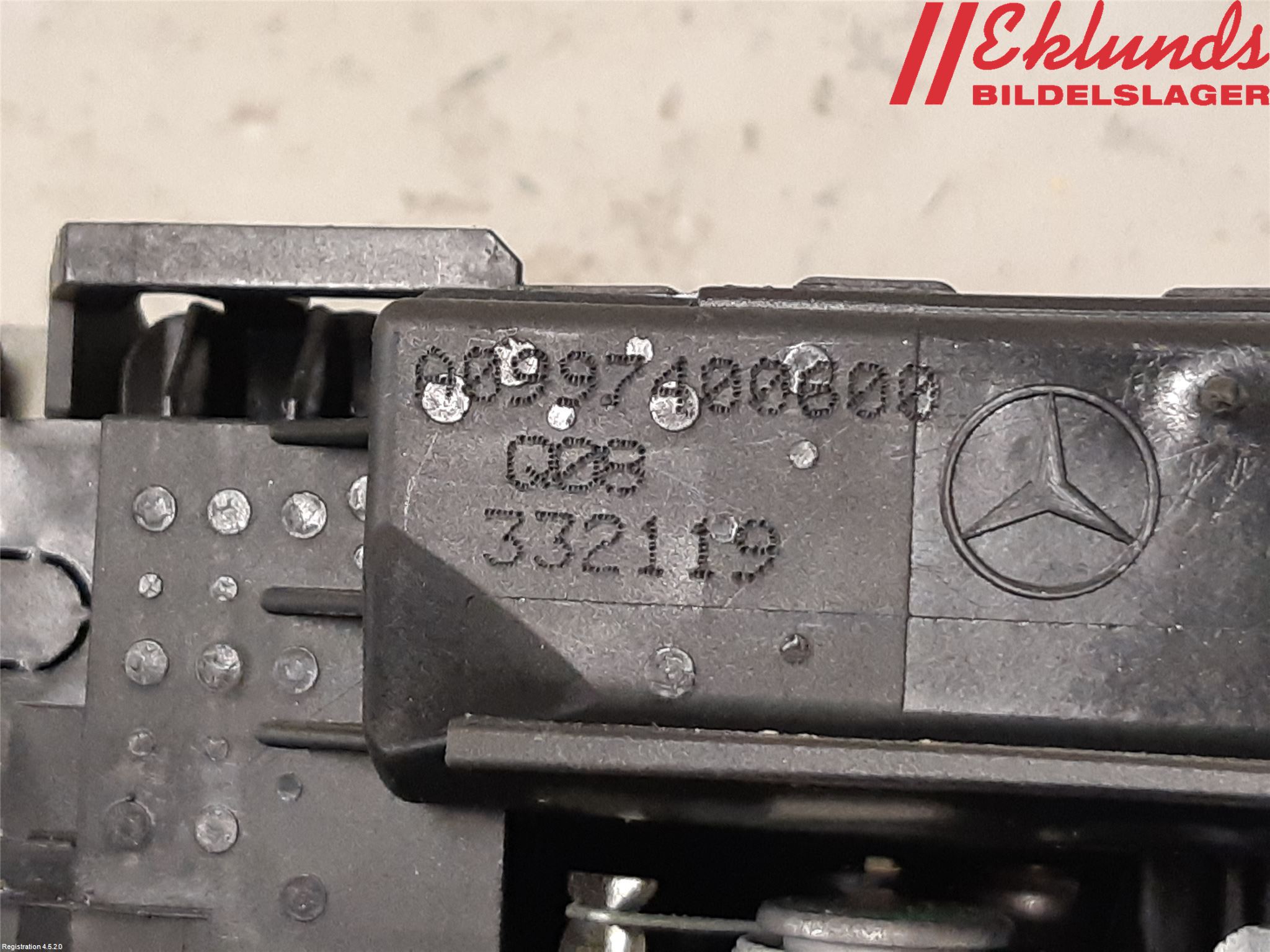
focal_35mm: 26
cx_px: 635
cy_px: 476
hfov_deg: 67.3
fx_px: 954
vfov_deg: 53.1
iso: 250
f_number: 1.7
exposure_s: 1/50
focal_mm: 3.93
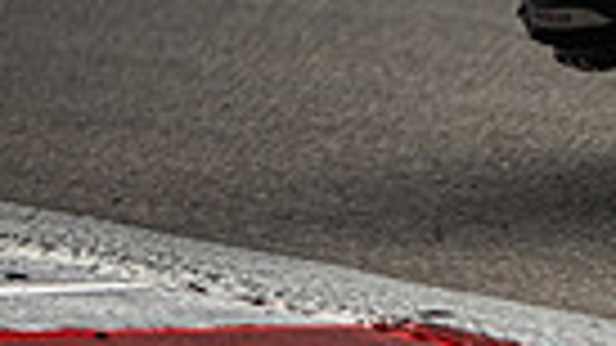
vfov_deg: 0.9
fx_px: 21785
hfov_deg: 1.6
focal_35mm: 1334
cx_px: 1277
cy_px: -209
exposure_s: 1/5000
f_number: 2
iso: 400
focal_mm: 200
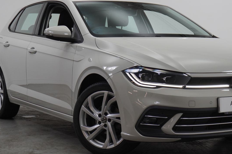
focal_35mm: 81
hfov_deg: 25.0
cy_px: 77
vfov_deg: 16.8
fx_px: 521
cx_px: 140
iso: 320
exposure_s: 1/40
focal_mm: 36
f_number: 5.6
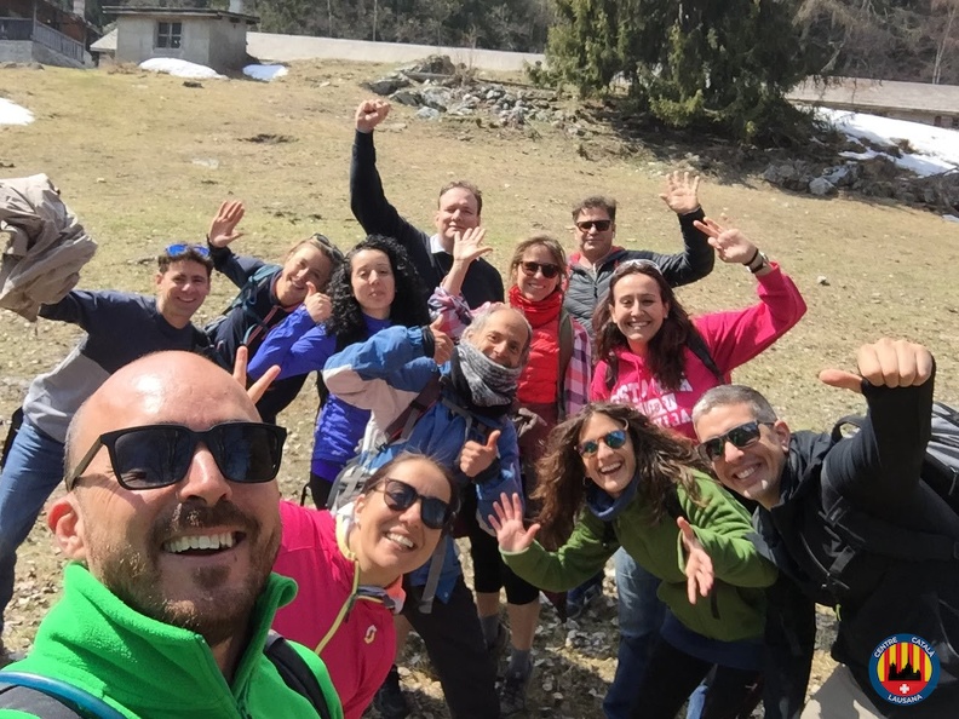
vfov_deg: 45.4
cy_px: 360
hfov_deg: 58.4
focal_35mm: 31
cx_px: 480
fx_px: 859
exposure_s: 1/604
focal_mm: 2.65
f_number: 2.2
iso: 32
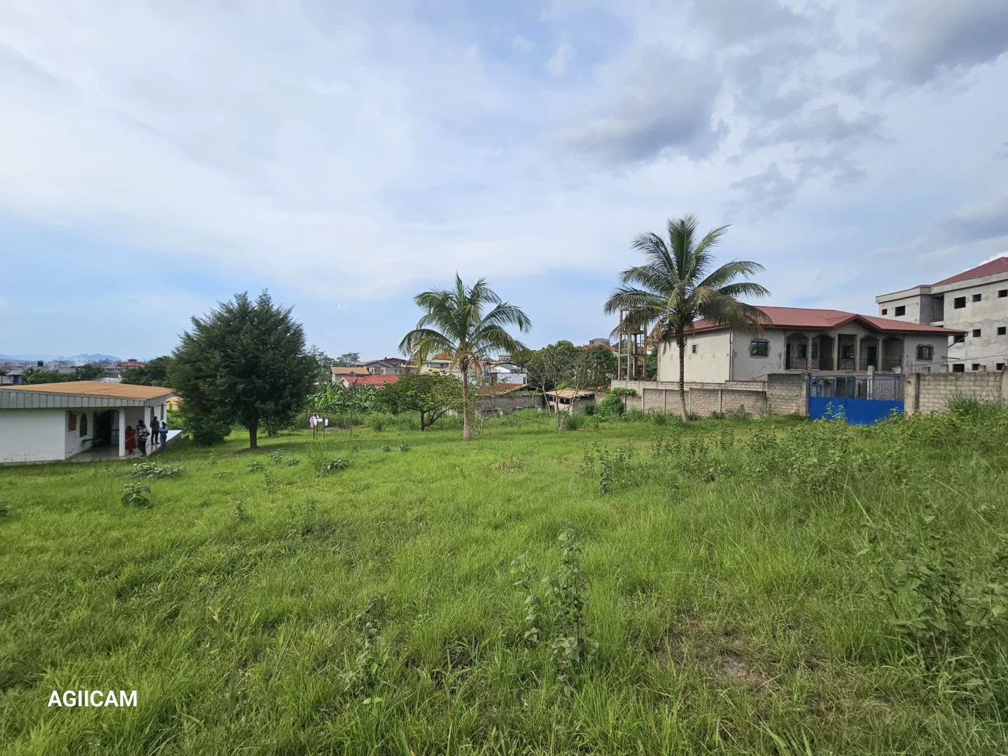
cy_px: 378
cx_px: 504
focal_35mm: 13
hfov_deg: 106.2
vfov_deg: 89.9
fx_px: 379
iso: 50
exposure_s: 1/3177
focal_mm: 2.2
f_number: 2.2
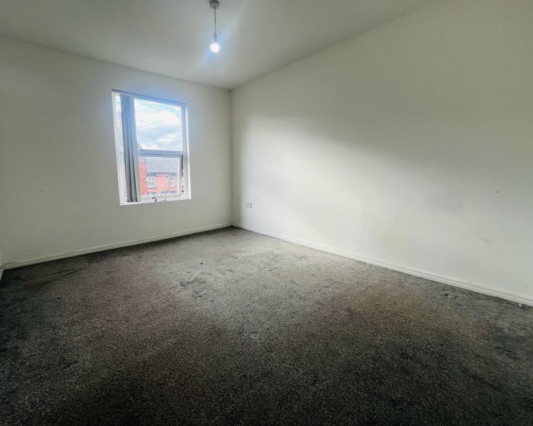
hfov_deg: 100.4
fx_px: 221
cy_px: 207
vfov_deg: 87.9
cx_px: 242
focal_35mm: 14
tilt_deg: -7.8
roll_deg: +0.9
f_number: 1.8
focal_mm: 1.57
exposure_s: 1/109
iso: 32
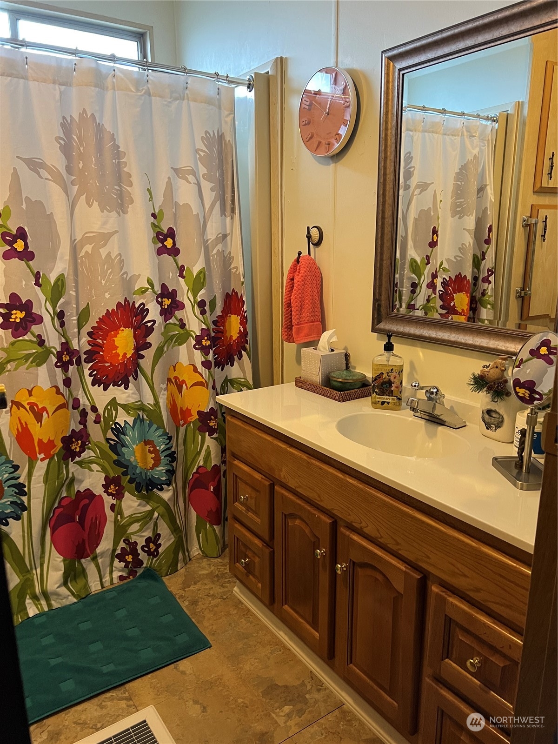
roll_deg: +1.0
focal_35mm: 26
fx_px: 559
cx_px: 279
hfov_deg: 53.1
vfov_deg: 67.3
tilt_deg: -13.4
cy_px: 372
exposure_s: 1/60
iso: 500
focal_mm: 5.7
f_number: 1.5
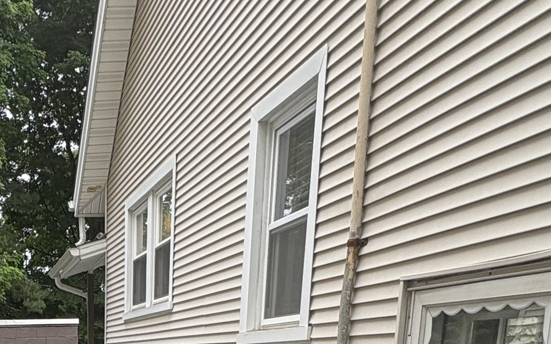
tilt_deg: -9.7
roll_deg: +2.5
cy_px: 495
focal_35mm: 48
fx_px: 721
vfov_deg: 22.7
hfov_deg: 38.1
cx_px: 27
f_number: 2.2
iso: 40
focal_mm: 2.22
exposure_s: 1/181
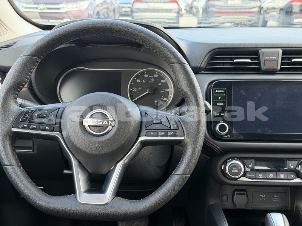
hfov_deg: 39.7
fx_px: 419
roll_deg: -2.6
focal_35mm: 48
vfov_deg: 30.3
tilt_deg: -15.0
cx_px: 151
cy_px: 113
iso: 160
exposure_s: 1/102
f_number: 1.78
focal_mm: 6.76
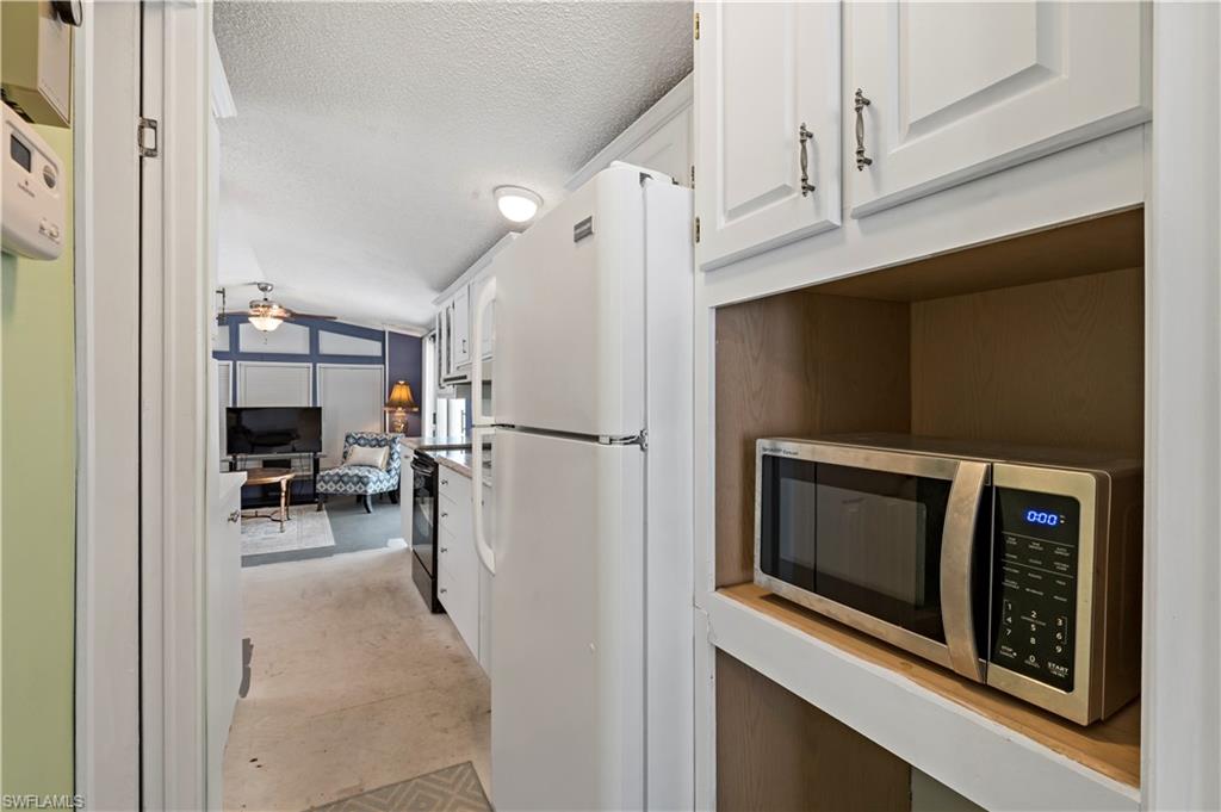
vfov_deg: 73.7
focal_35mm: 16
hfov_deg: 96.8
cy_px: 406
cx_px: 610
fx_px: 542
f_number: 13
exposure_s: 1/5
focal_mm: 16
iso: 500
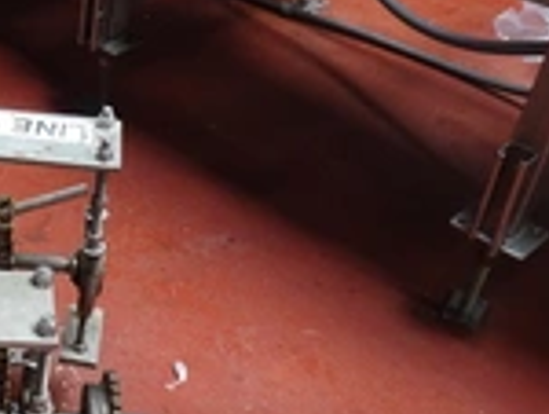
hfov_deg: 27.1
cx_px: -92
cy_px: 158
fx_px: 1017
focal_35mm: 64
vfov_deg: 22.9
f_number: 3.5
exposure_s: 1/30
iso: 320
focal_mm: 4.1
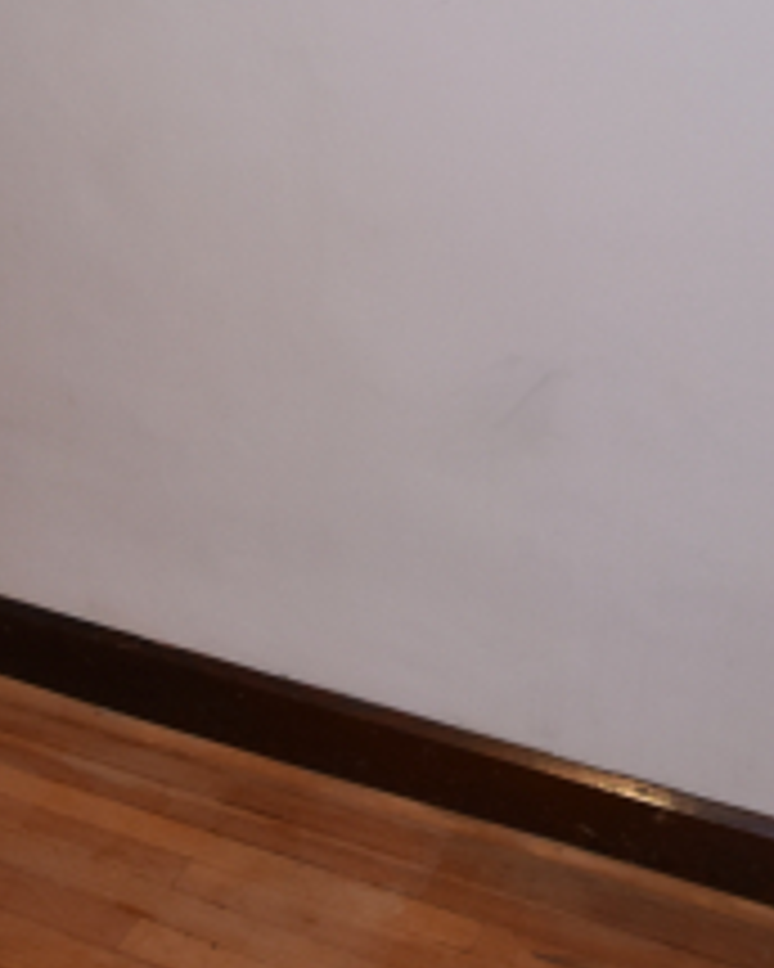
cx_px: 261
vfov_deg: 37.2
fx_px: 1403
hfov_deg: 30.6
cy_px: 252
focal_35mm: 49
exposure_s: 1/80
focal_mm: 10
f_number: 4
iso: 560
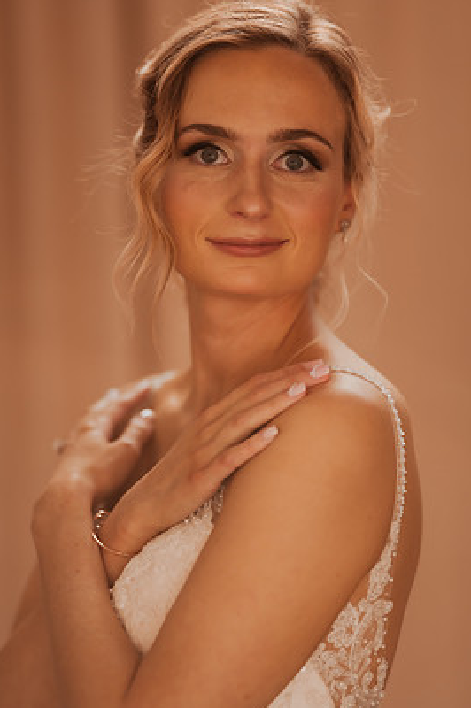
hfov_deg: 9.0
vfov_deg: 13.5
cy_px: 338
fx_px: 2988
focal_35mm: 152
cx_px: 219
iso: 320
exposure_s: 1/800
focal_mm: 135
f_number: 1.8
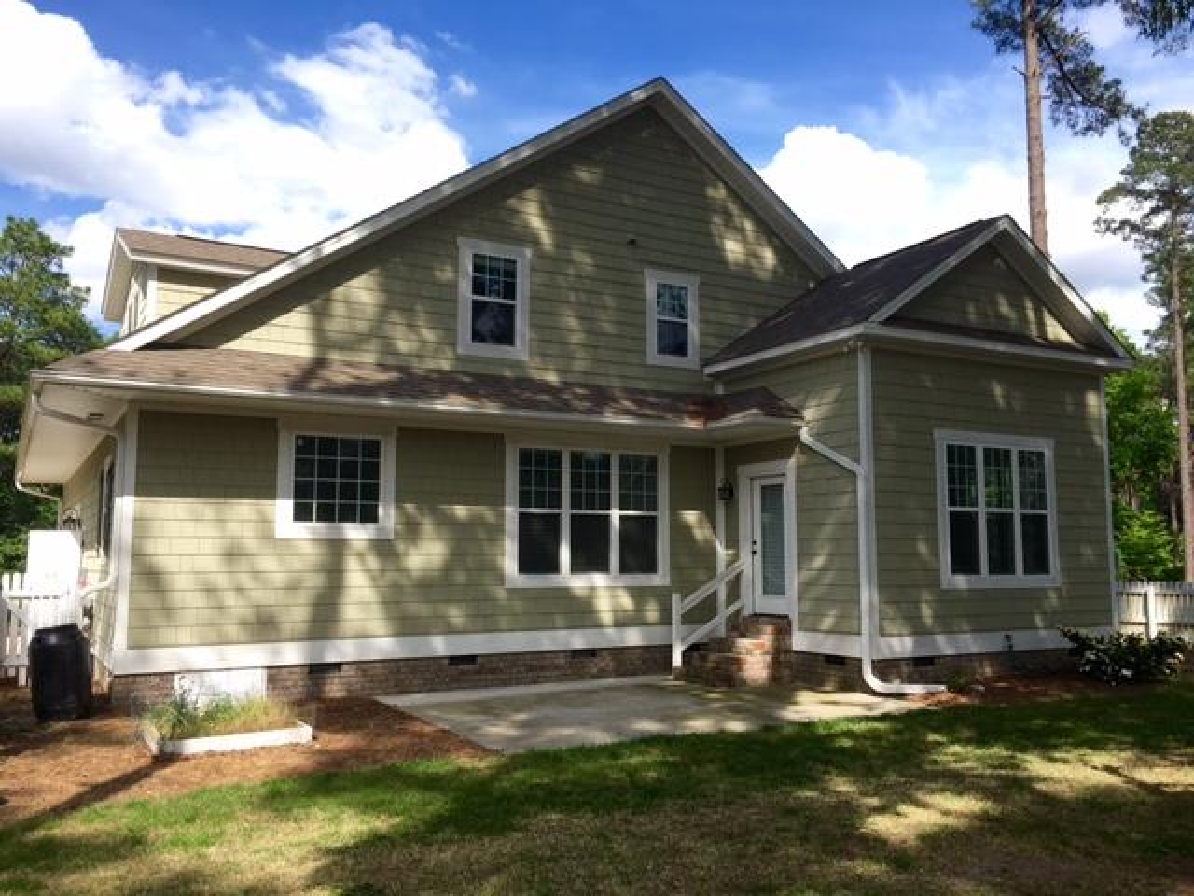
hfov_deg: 61.7
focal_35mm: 29
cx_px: 597
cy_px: 448
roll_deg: +0.1
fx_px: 1000
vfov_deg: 48.2
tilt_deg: +6.9
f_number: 2.2
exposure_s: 1/746
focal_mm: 4.15
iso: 25
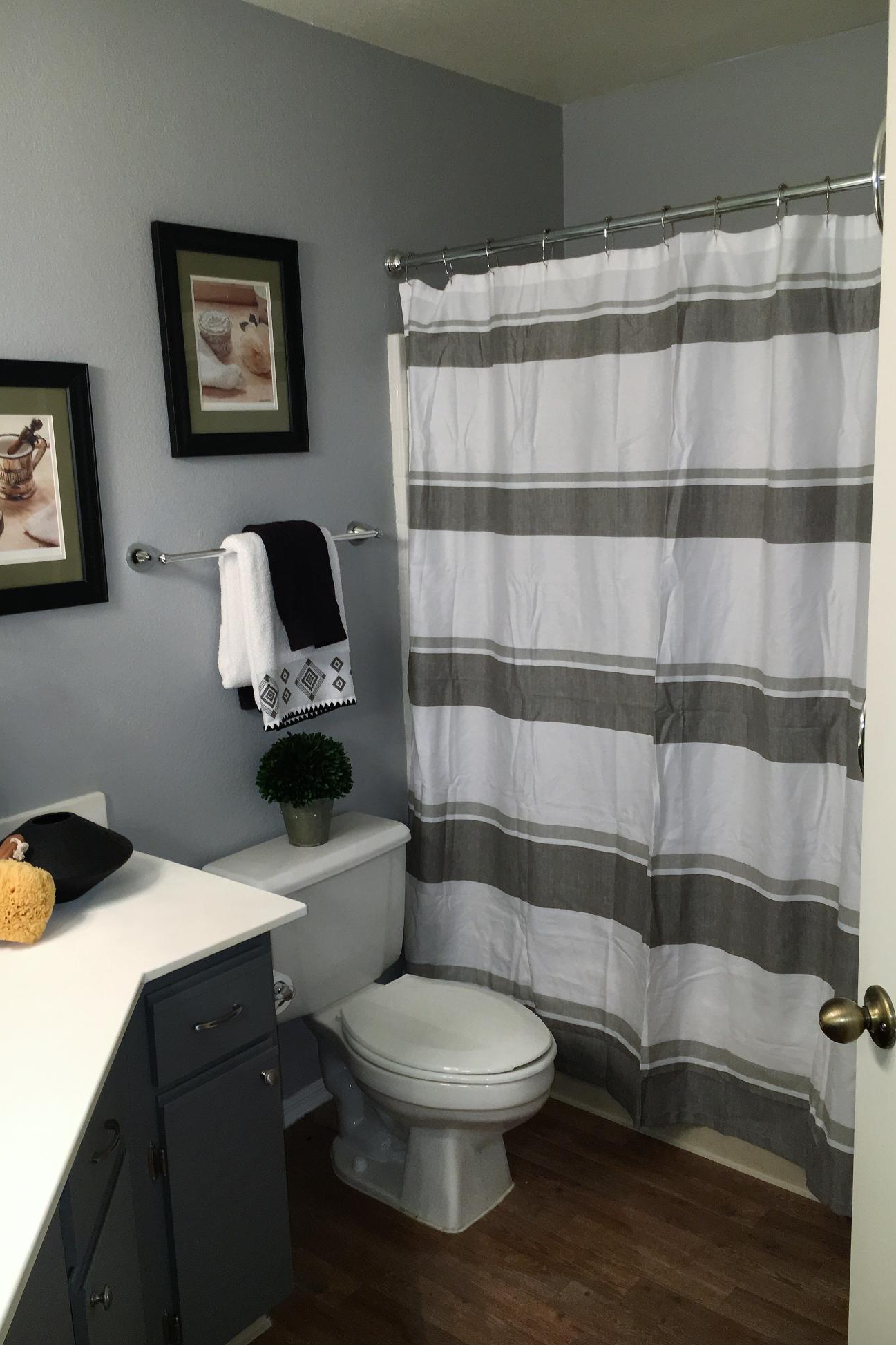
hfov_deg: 42.3
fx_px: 1157
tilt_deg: -10.4
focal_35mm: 31
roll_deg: +2.4
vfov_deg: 60.3
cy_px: 690
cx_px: 437
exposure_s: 1/30
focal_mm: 4.15
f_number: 2.2
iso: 64
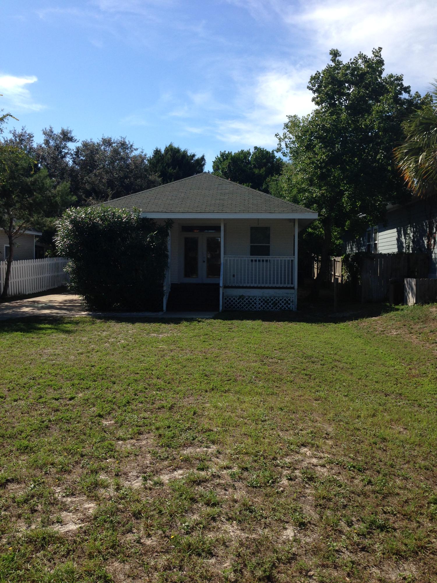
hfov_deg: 42.9
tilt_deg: -0.3
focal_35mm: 33
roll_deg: +0.2
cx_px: 218
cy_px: 292
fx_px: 555
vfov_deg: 55.4
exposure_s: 1/1550
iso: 50
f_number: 2.4
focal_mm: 4.12
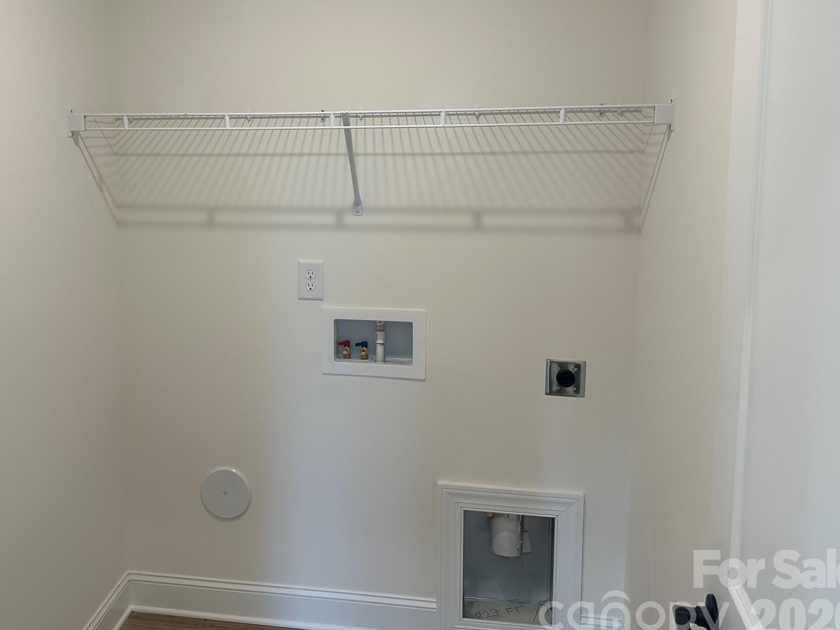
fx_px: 777
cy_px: 237
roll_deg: +0.2
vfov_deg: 43.8
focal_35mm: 32
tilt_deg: -6.7
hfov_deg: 56.0
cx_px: 308
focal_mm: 6.86
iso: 100
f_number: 1.78
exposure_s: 1/120
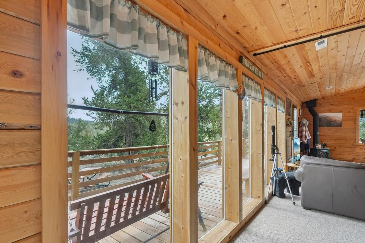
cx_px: 193
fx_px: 172
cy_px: 131
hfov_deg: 93.2
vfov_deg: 70.3
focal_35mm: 17
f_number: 8
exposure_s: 1/20
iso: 800
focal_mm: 10
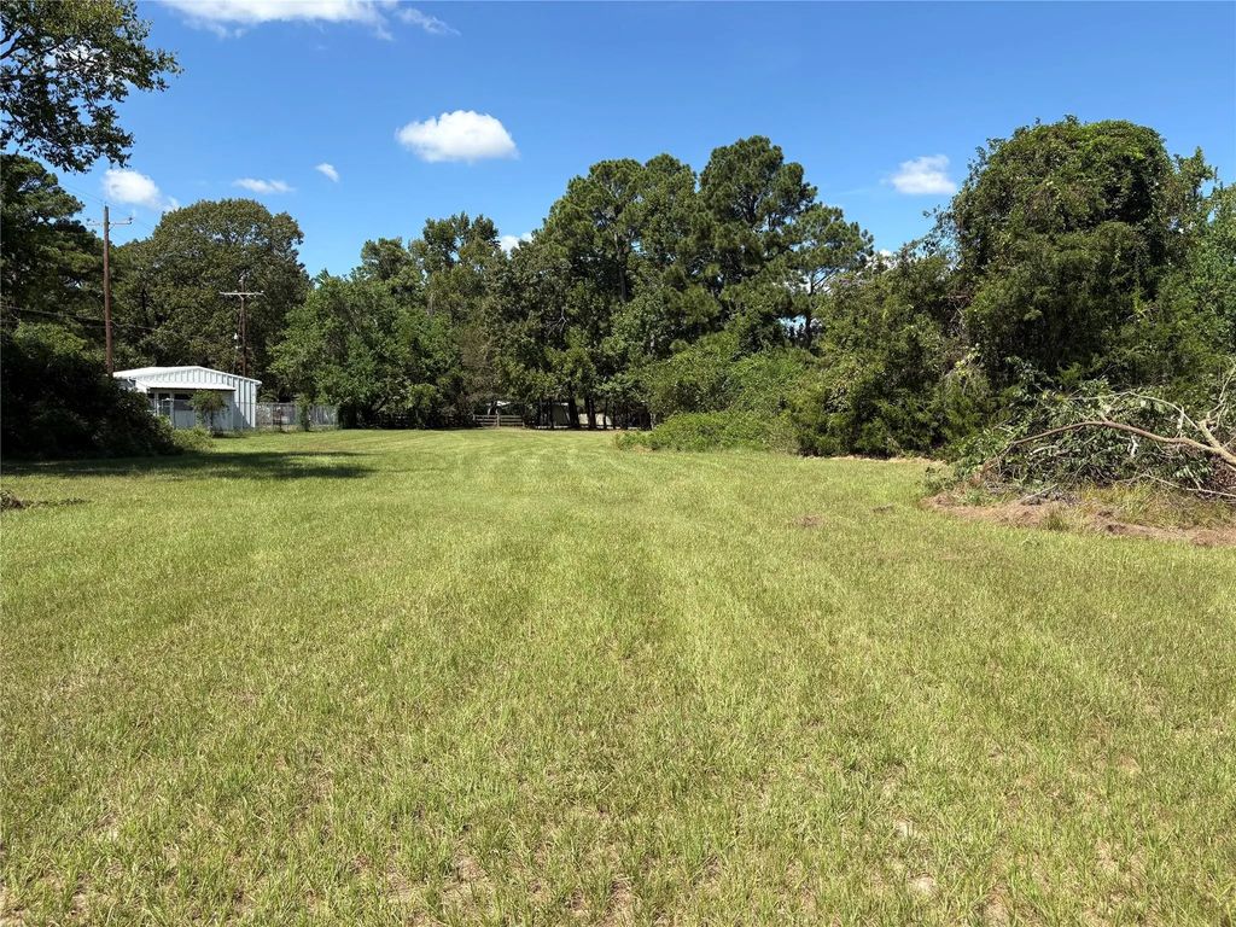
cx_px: 618
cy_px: 464
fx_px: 928
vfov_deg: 53.1
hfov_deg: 67.3
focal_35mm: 26
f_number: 1.6
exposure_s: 1/2538
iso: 50
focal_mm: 5.96
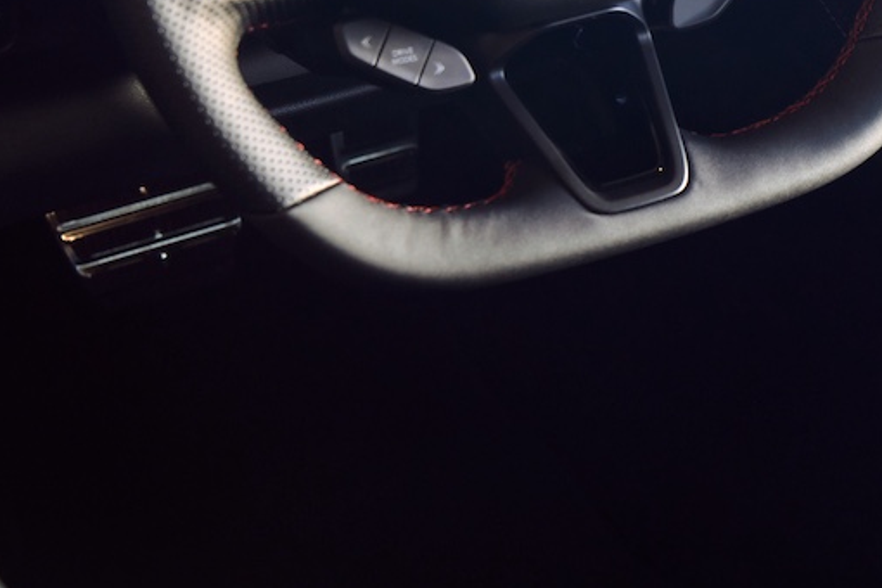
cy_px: 20
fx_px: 3724
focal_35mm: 152
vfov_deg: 9.0
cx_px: 958
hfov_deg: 13.3
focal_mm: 51
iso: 200
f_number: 4.5
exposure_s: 1/15
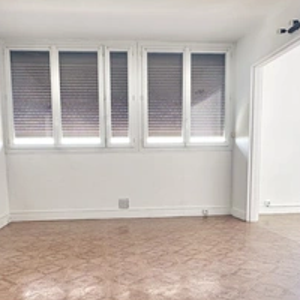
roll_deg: +1.0
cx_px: 134
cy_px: 200
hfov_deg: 49.7
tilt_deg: -6.8
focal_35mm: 33
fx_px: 324
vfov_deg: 48.9
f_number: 2.2
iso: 160
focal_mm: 2.22
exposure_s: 1/99
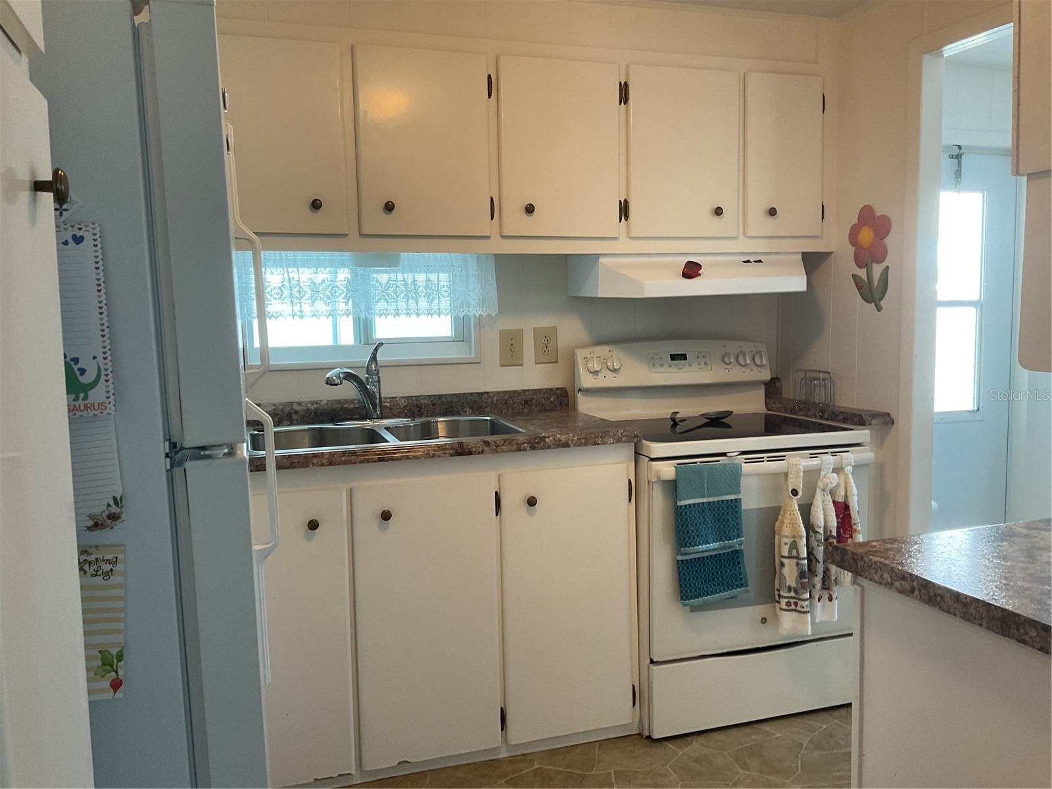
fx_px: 881
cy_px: 394
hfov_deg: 61.7
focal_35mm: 29
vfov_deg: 48.2
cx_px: 526
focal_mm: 3
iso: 80
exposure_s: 1/60
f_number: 1.8
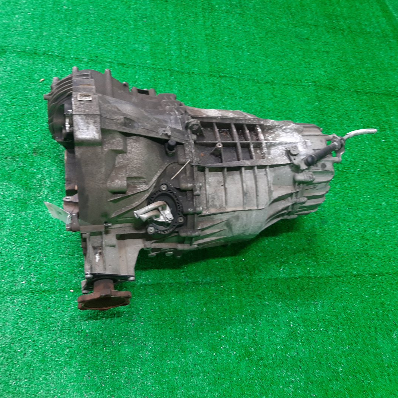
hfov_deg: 52.5
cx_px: 189
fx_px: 403
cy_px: 198
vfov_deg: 52.5
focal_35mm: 31
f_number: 1.7
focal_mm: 3.93
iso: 128
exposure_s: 1/50
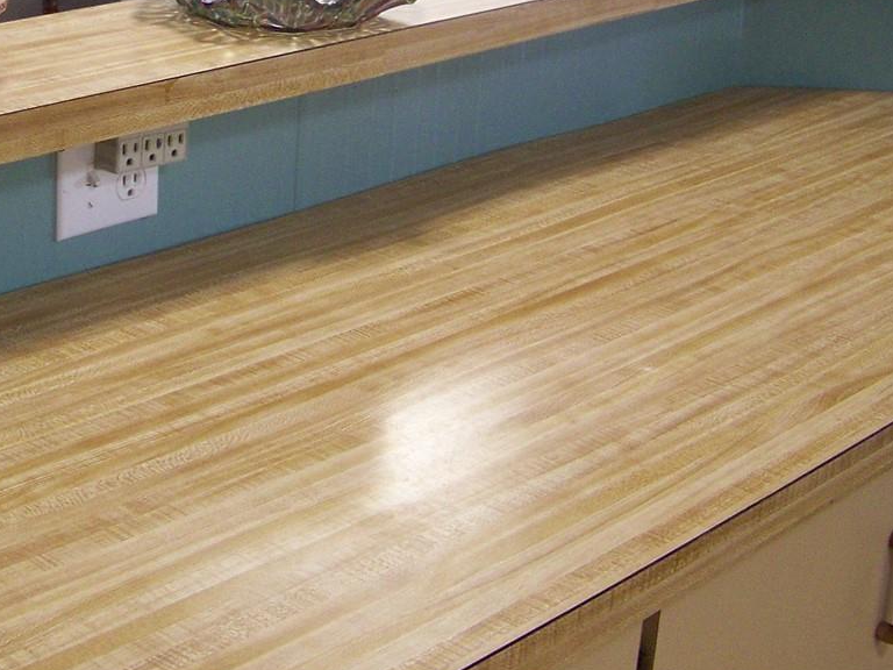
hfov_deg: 25.5
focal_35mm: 75
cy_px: 59
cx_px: 174
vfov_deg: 19.3
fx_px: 1935
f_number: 2.8
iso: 160
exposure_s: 1/30
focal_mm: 5.85
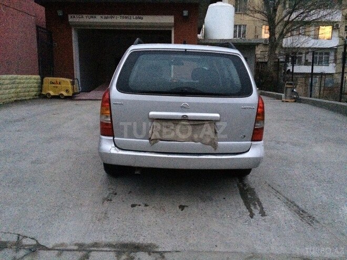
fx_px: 291
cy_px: 130
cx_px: 174
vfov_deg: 48.2
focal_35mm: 29
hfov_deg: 61.7
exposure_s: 1/17
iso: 800
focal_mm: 4.15
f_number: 2.2
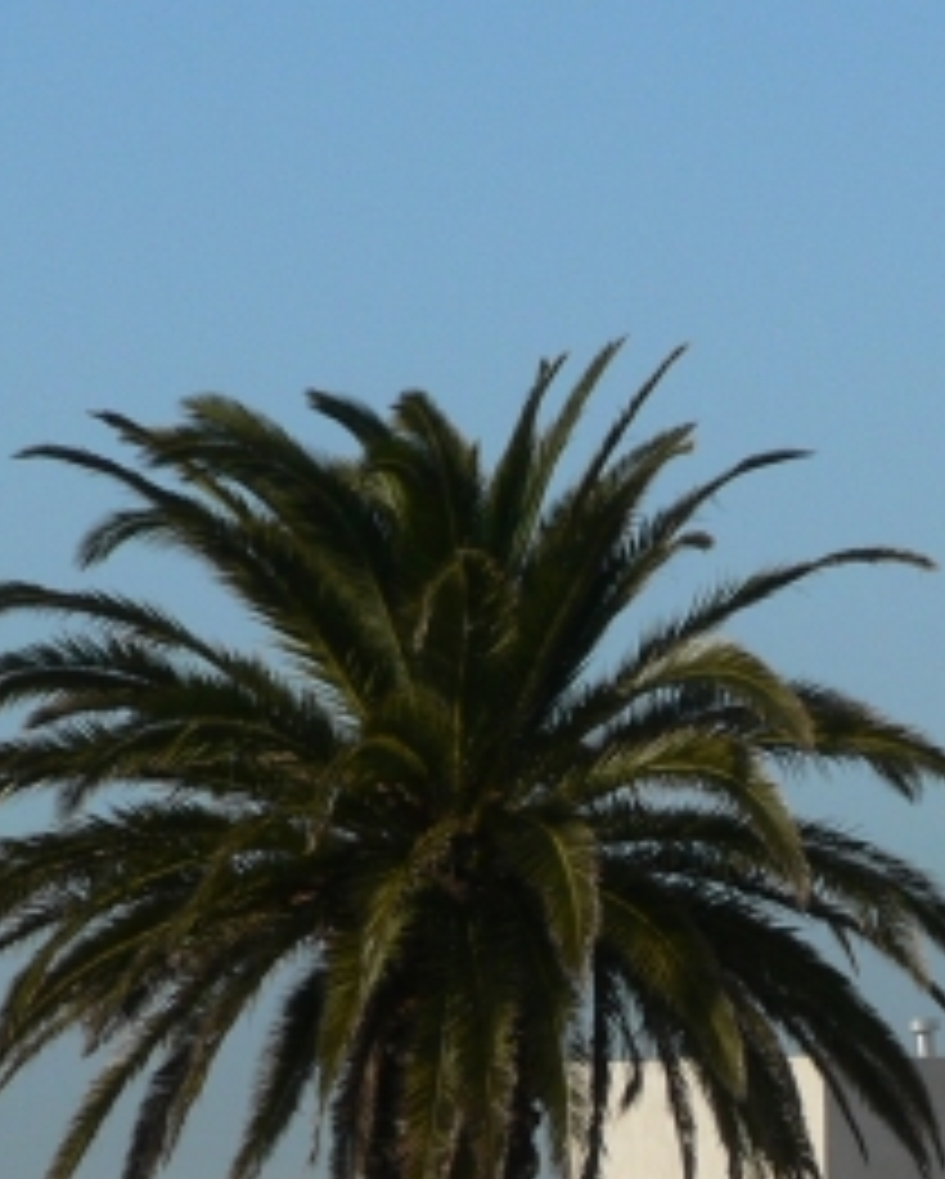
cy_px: 1094
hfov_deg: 5.1
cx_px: 1102
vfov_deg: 6.3
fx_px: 10616
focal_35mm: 304
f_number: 5.6
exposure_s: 1/400
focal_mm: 16.9
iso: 80
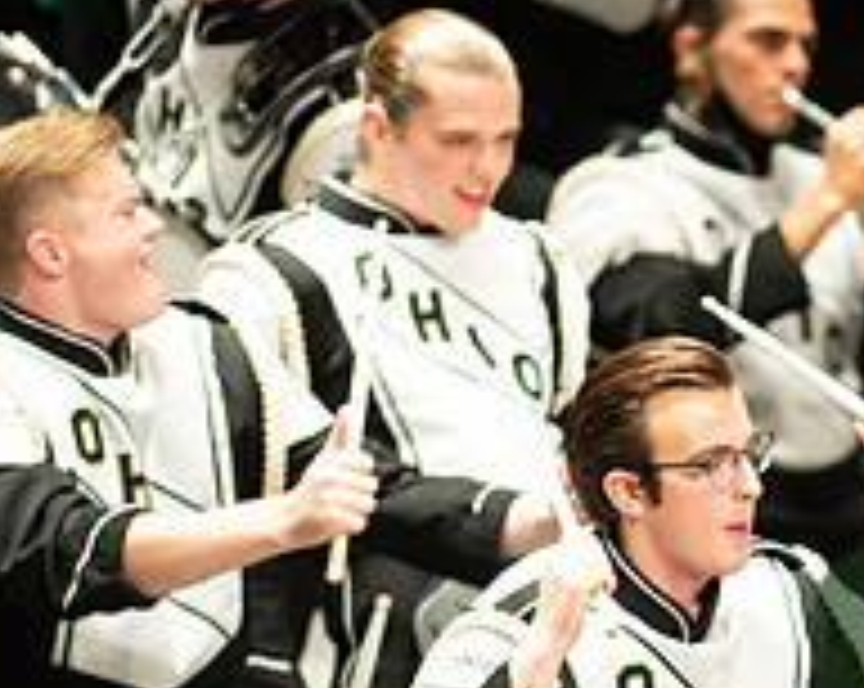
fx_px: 21728
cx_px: 1152
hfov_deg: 2.3
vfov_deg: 1.8
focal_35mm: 851
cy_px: 755
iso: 3200
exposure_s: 1/500
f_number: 2.8
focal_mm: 300
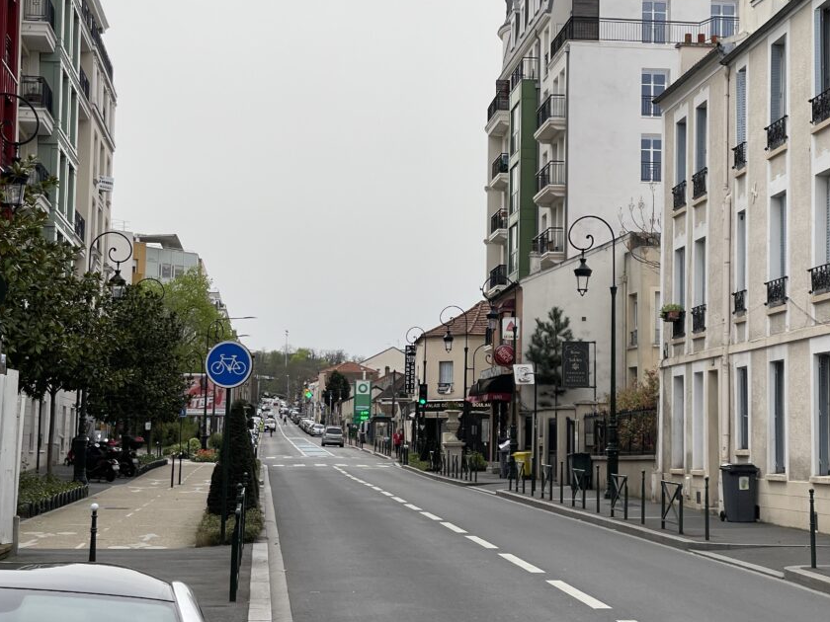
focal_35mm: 78
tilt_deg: +6.5
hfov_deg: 25.0
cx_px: 479
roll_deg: -0.7
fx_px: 1870
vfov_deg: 18.9
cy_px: 275
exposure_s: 1/1206
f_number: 2.2
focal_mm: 7.5
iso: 20
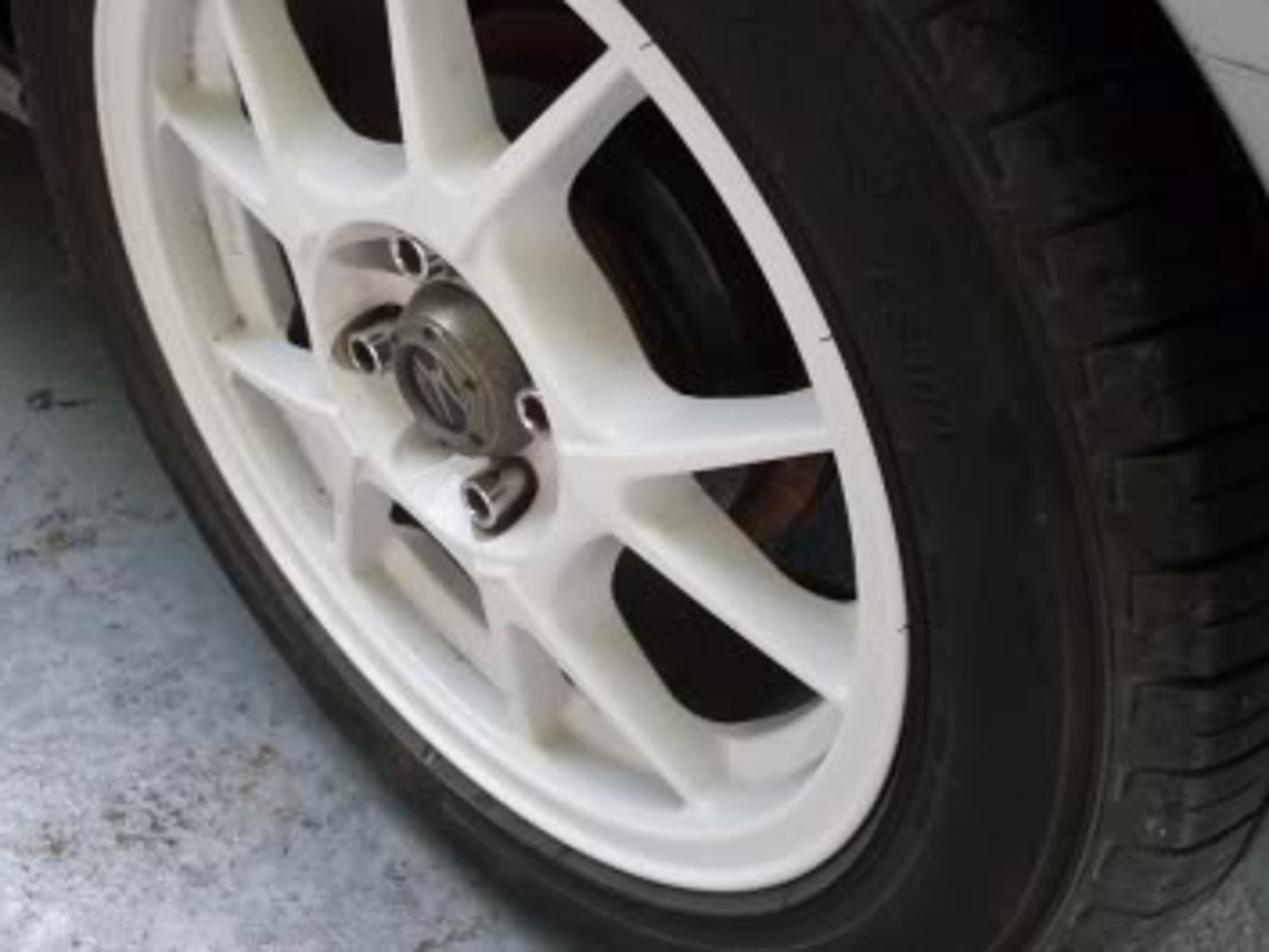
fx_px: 1577
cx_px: 557
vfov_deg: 33.6
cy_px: 420
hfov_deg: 43.8
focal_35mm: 43
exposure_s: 1/45
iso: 100
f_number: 2.8
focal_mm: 6.3
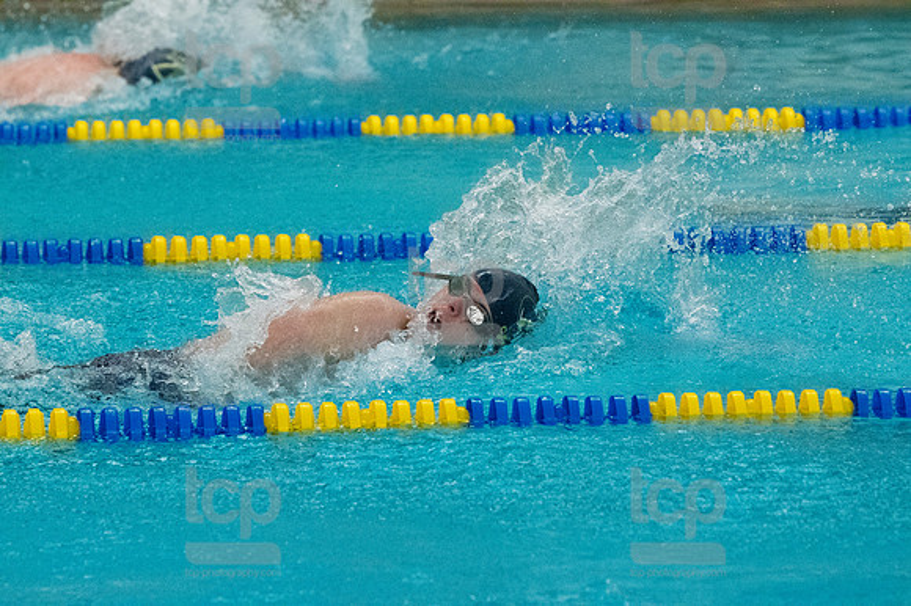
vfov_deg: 4.6
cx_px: 456
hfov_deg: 6.9
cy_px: 303
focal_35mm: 300
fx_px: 7587
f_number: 5
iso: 10000
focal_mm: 200
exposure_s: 1/1250
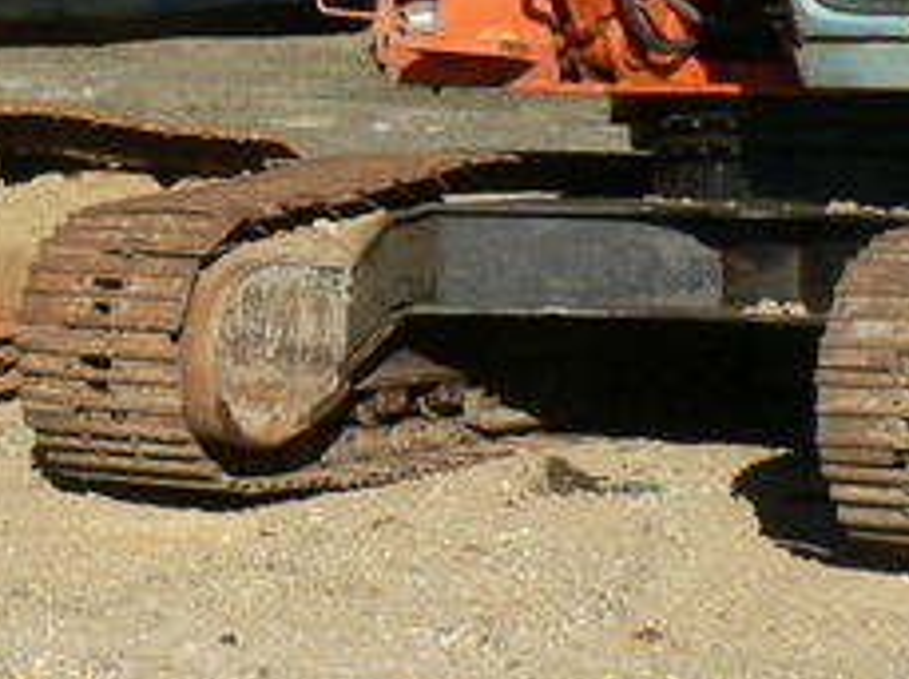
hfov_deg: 15.5
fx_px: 3304
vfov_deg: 11.5
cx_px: 159
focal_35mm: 126
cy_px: -131
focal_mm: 6
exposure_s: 1/400
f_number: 5
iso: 80
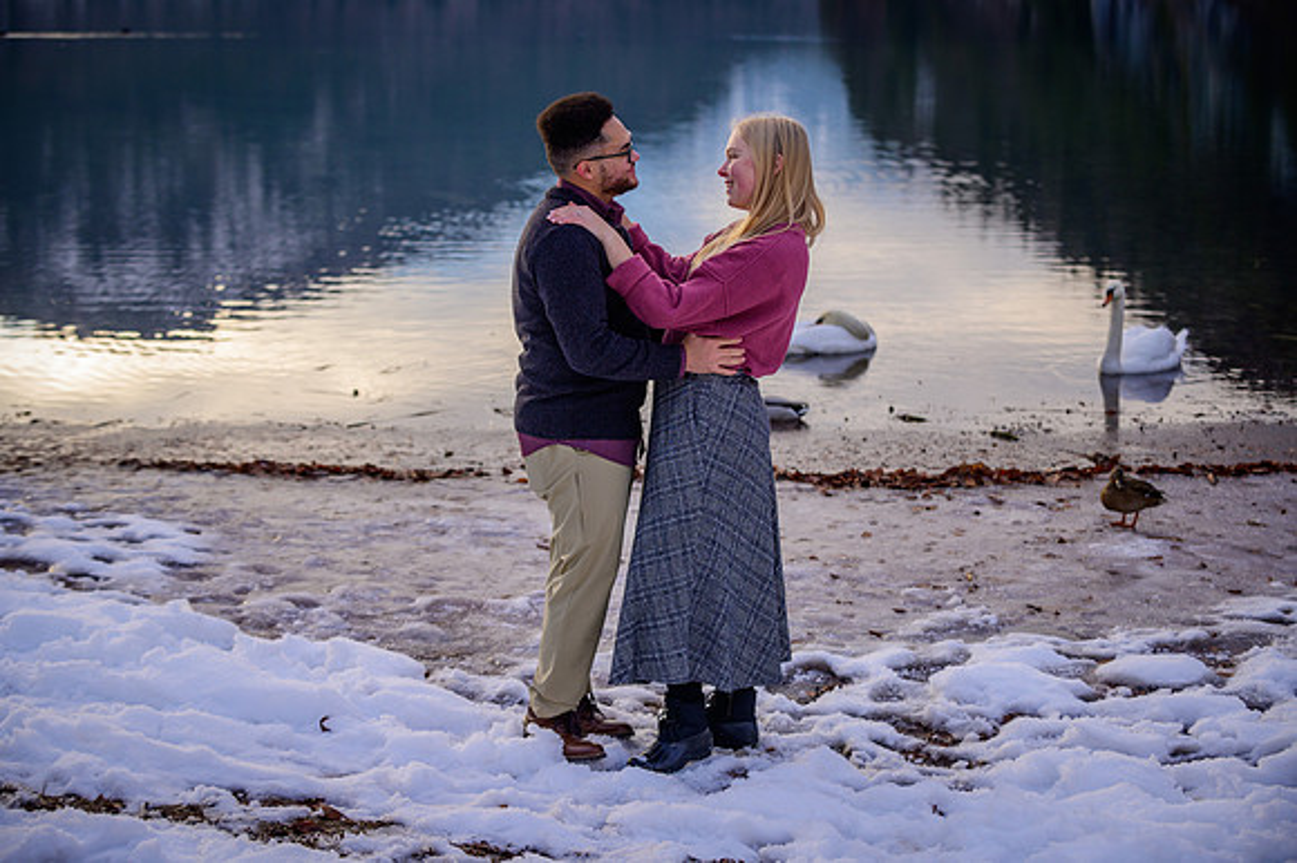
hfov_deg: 27.0
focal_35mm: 75
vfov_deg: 18.2
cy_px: 432
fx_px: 2700
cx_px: 648
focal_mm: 75
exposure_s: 1/800
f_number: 4
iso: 250
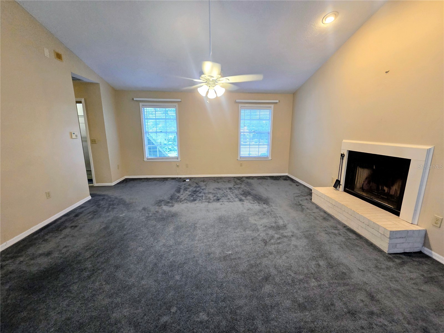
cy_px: 166
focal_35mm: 13
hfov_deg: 106.2
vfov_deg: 89.9
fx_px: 167
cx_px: 222
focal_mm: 2.2
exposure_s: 1/60
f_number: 2.2
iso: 320
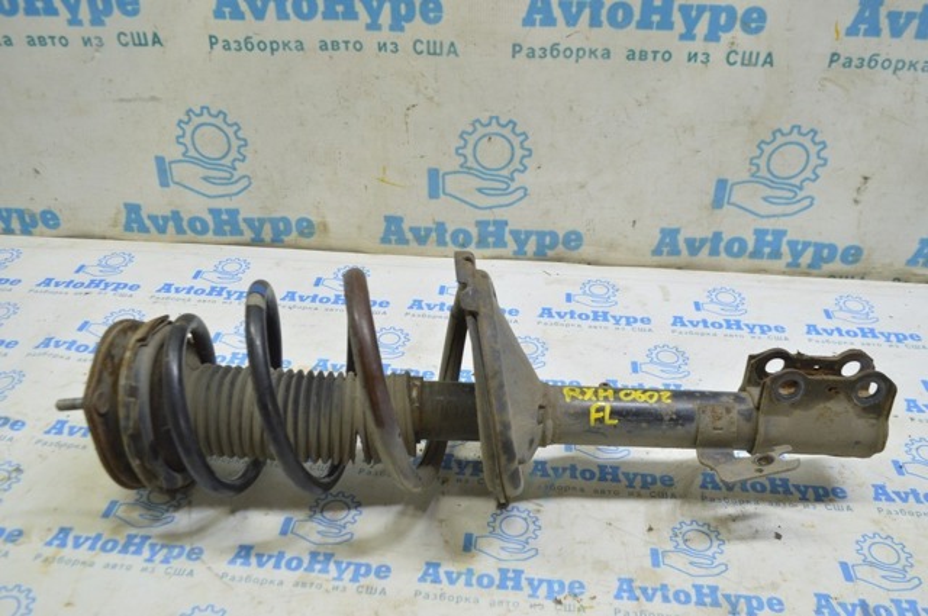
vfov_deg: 39.9
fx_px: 850
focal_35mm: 33
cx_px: 464
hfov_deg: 57.3
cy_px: 308
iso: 400
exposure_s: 1/20
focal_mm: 22
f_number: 5.6
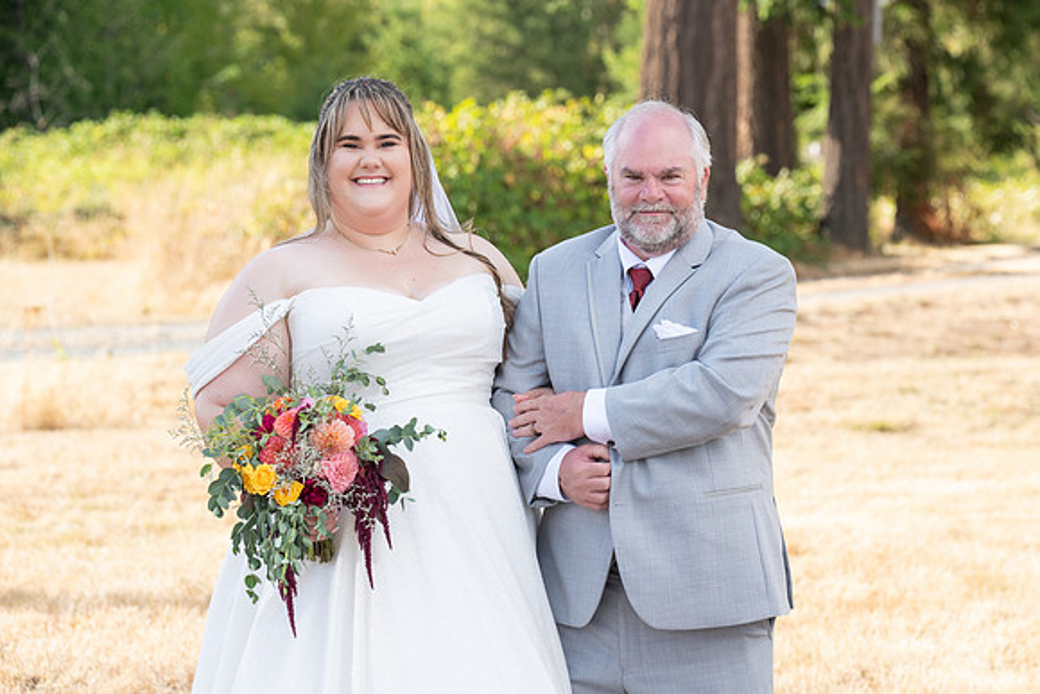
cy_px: 393
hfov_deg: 17.2
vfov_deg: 11.5
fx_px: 3437
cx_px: 589
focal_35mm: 119
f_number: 5
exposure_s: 1/400
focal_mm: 105
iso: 250
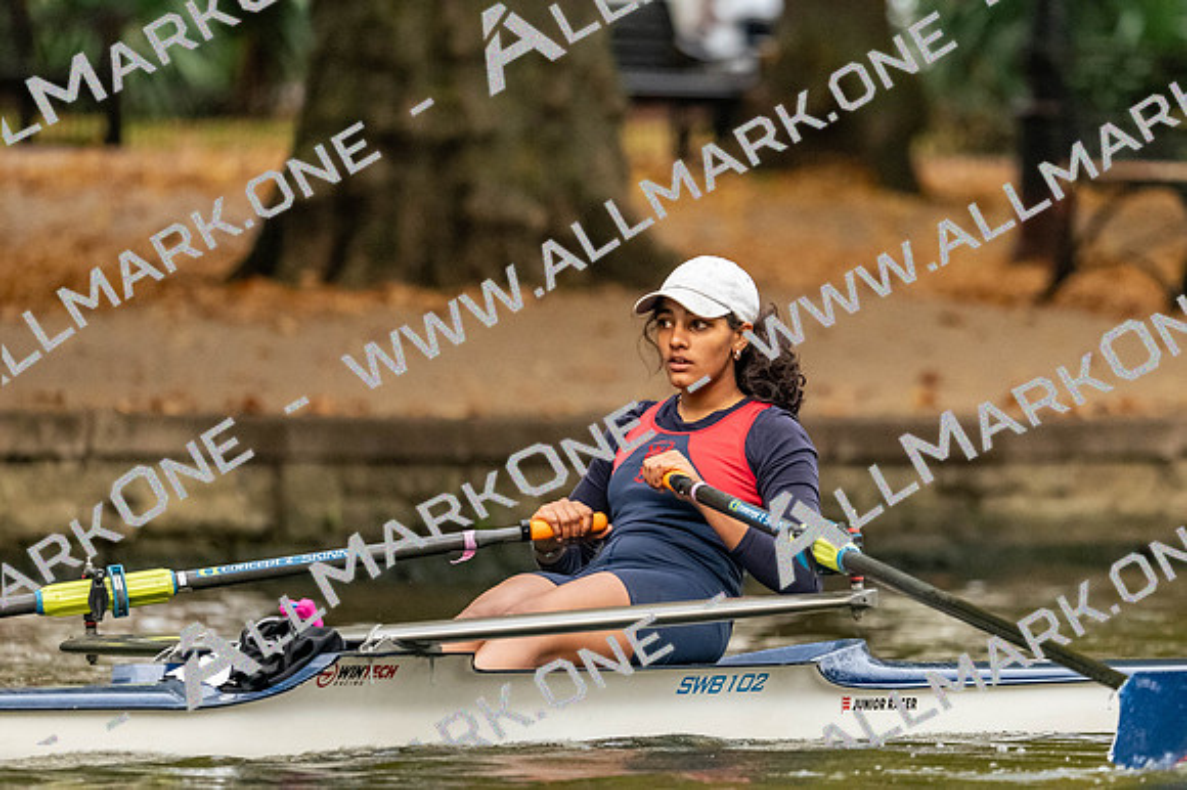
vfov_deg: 2.3
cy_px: 395
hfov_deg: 3.4
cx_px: 594
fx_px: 19771
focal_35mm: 600
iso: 4000
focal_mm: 400
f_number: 4.5
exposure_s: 1/2500
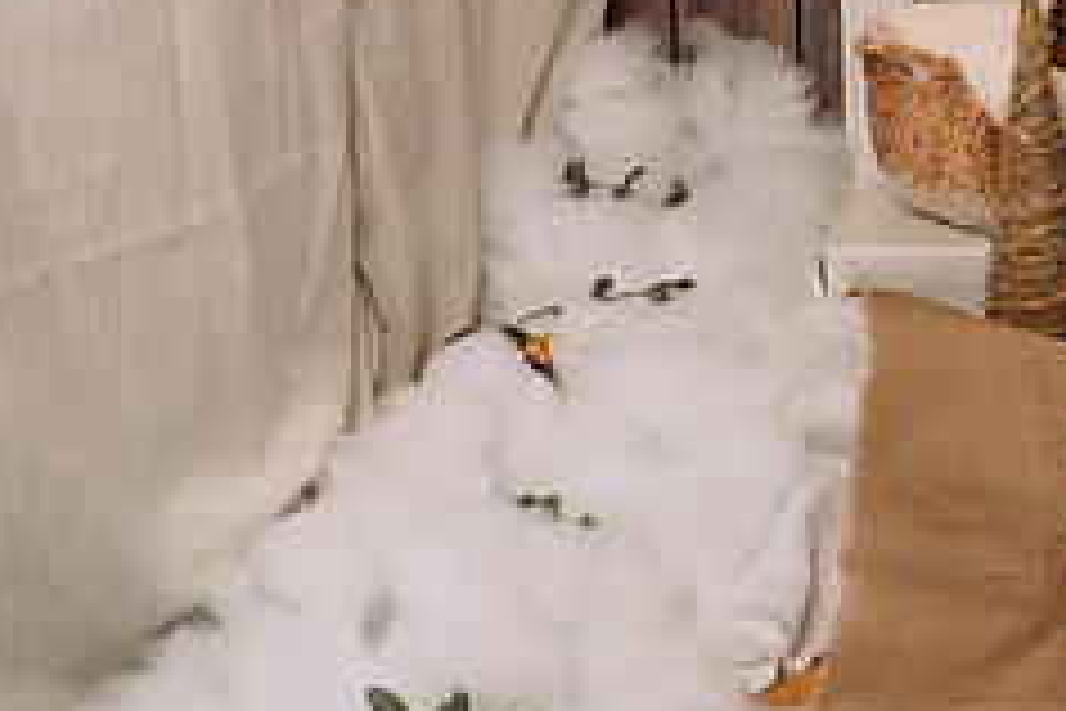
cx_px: 1224
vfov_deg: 14.4
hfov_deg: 20.7
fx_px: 2754
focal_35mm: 93
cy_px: -79
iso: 100
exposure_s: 1/100
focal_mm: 35
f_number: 5
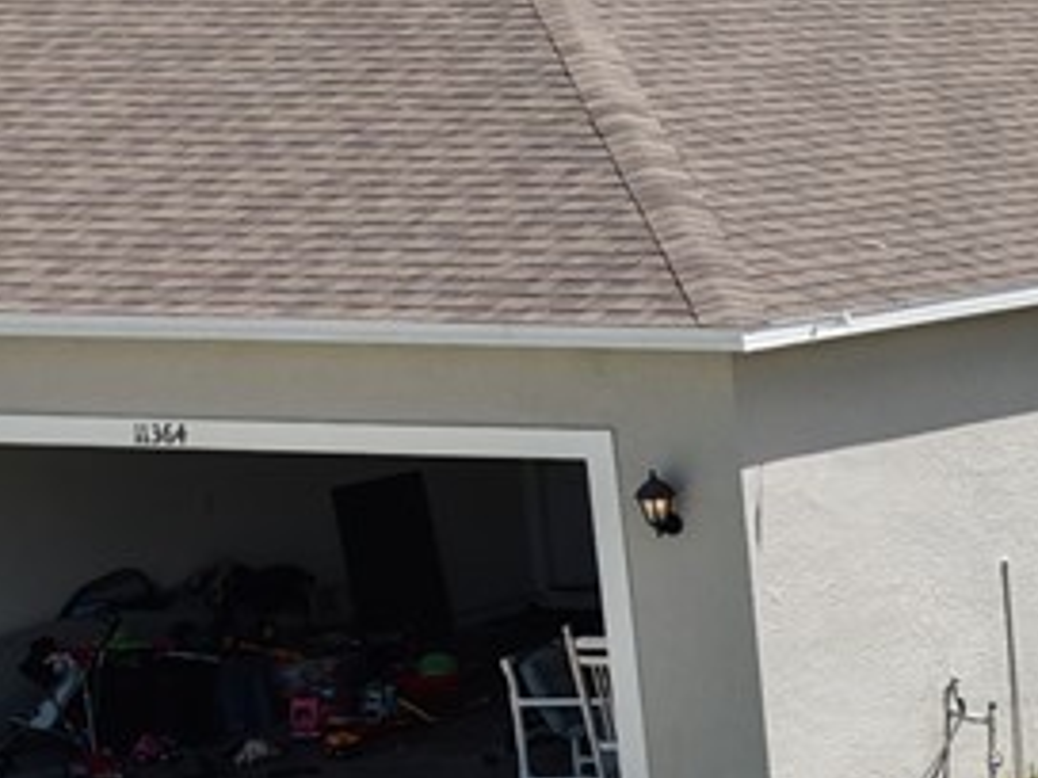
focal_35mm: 141
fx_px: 4228
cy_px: 606
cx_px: 3022
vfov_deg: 10.5
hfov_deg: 10.4
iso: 130
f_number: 1.8
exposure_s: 1/500
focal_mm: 8.67
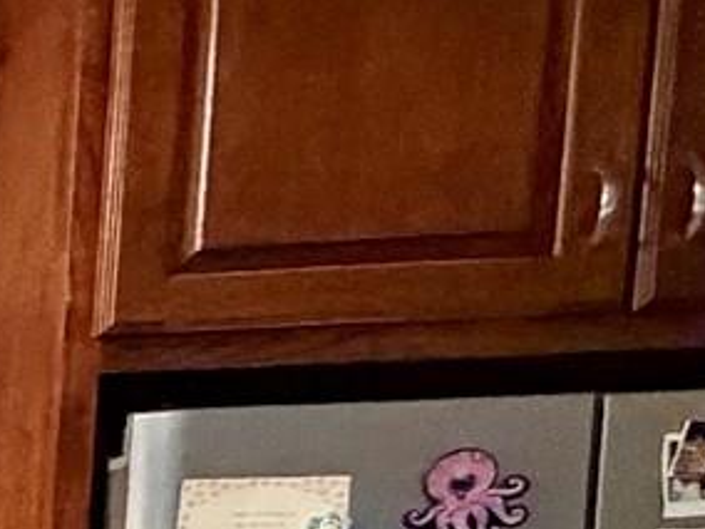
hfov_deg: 10.8
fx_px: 2057
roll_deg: +0.7
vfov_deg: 13.4
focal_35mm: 101
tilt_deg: -5.3
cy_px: 907
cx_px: -1527
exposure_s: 1/60
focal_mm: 2.22
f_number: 2.2
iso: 640
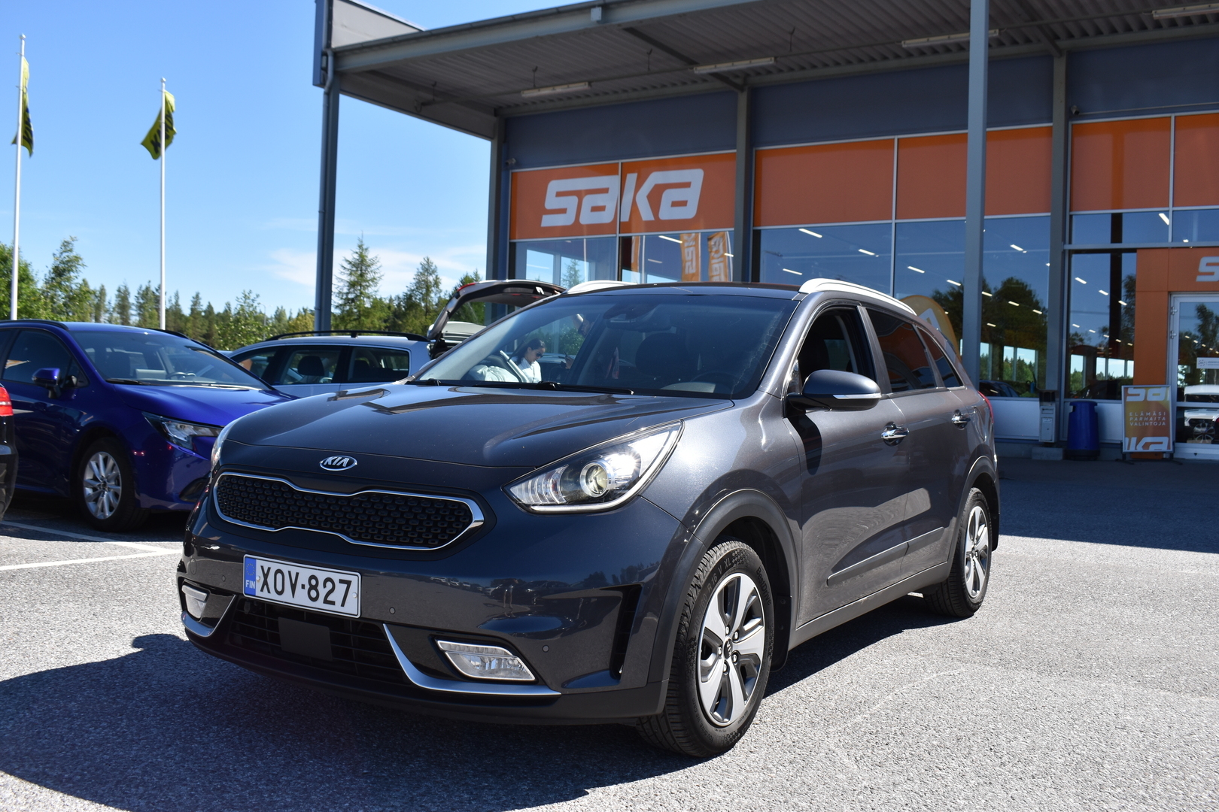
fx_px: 1168
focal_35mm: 34
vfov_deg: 38.4
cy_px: 406
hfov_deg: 55.1
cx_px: 610
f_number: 8
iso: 200
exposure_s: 1/500
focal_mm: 23
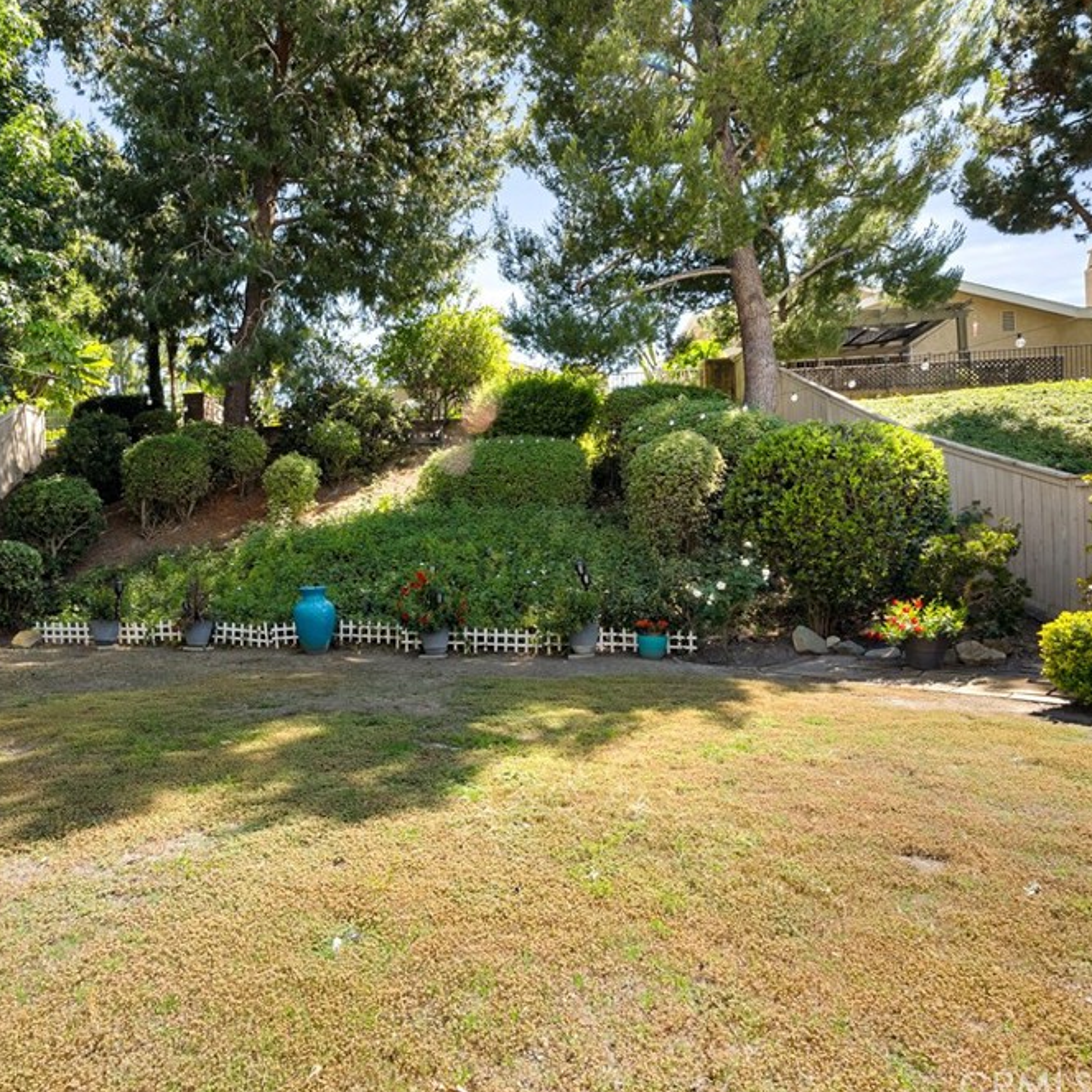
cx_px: 418
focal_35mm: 21
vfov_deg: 72.1
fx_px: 749
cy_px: 548
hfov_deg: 71.1
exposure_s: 1/160
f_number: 9
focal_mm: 16
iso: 320
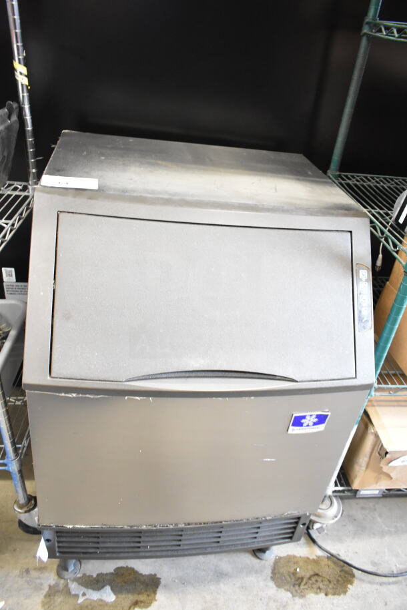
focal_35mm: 27
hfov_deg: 48.0
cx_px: 204
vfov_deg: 67.4
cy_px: 305
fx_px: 457
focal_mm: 18
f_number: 3.5
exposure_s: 1/30
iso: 3200
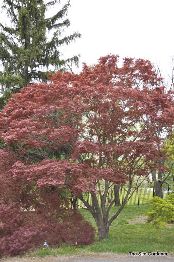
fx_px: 229
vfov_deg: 59.5
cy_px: 131
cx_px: 87
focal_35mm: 32
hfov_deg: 41.6
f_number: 6.3
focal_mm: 21
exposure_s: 1/200
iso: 200
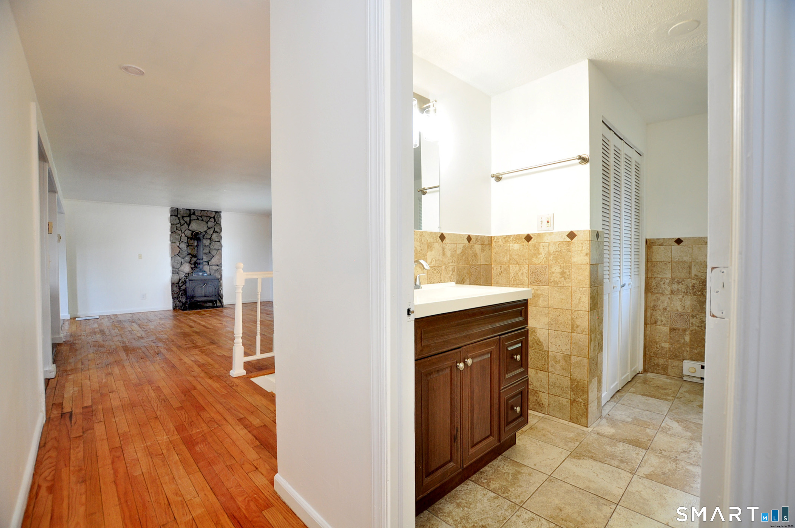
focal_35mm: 15
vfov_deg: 77.2
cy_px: 264
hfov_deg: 100.5
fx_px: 331
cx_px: 398
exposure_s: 1/40
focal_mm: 10
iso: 250
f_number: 4
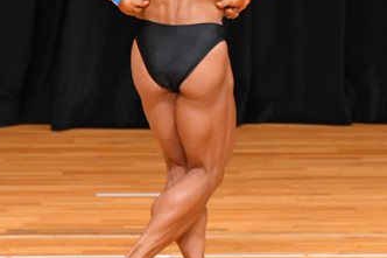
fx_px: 7145
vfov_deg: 2.1
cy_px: 67
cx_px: 265
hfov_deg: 3.1
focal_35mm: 665
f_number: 5.6
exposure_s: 1/400
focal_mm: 190
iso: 4000
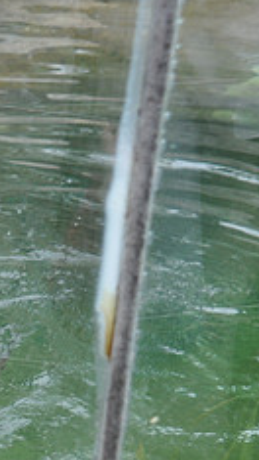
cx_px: -300
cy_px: 324
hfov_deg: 7.8
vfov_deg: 14.6
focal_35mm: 147
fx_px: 1797
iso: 320
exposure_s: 1/200
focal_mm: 38
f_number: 7.1
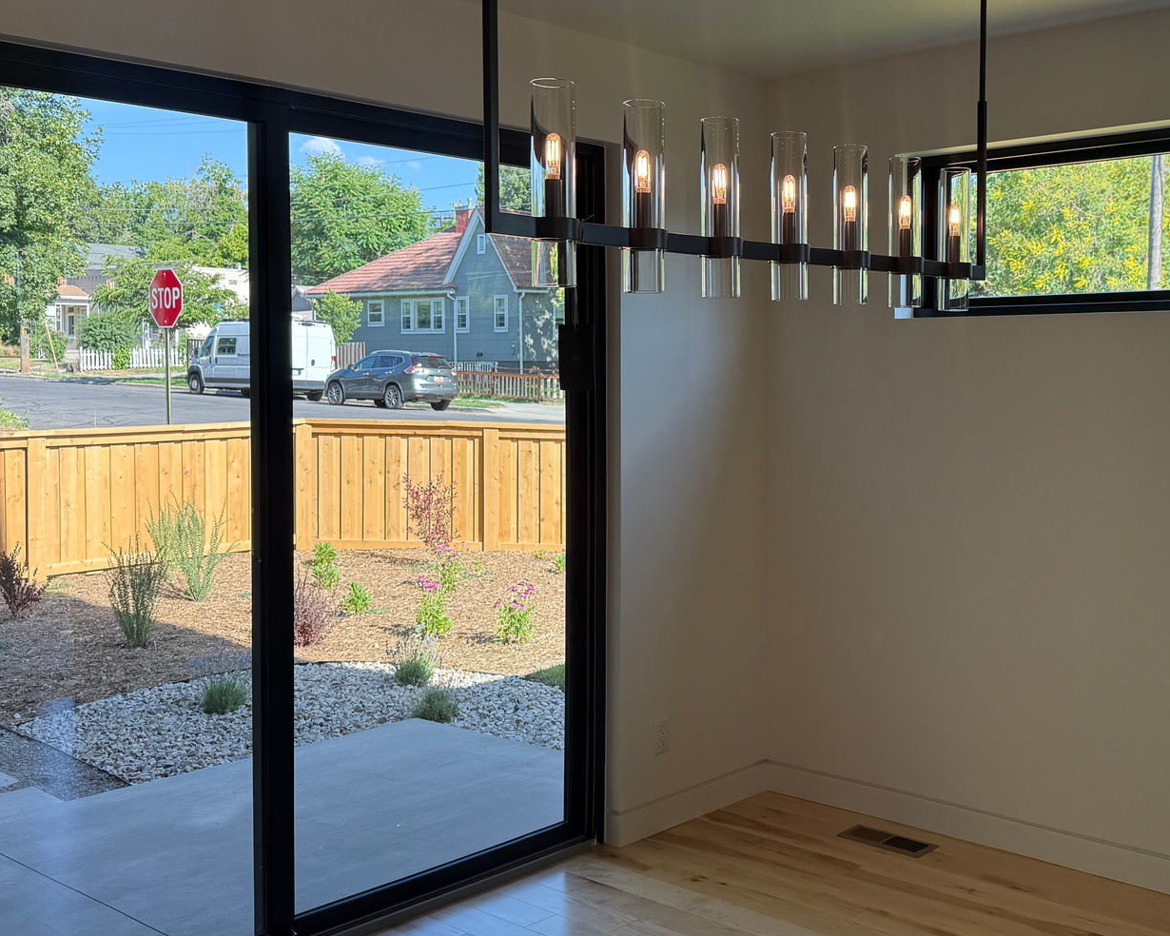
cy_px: 404
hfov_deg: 46.1
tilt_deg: -1.4
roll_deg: +0.5
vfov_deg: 38.2
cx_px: 778
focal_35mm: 39
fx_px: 1350
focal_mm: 6.76
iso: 100
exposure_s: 1/535
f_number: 1.78
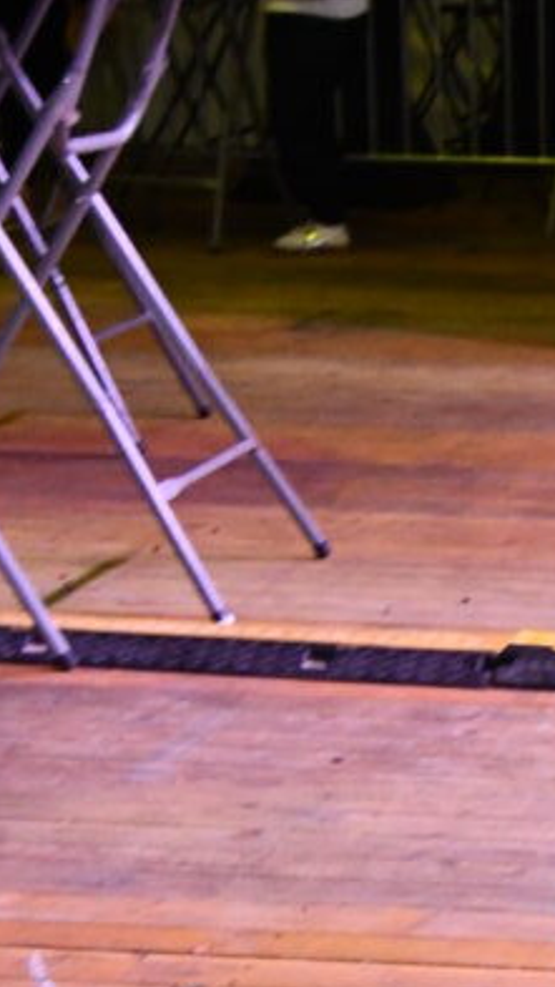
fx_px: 3428
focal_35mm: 131
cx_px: 832
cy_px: 640
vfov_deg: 16.4
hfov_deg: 9.0
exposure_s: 1/200
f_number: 7.1
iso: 4000
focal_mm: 32
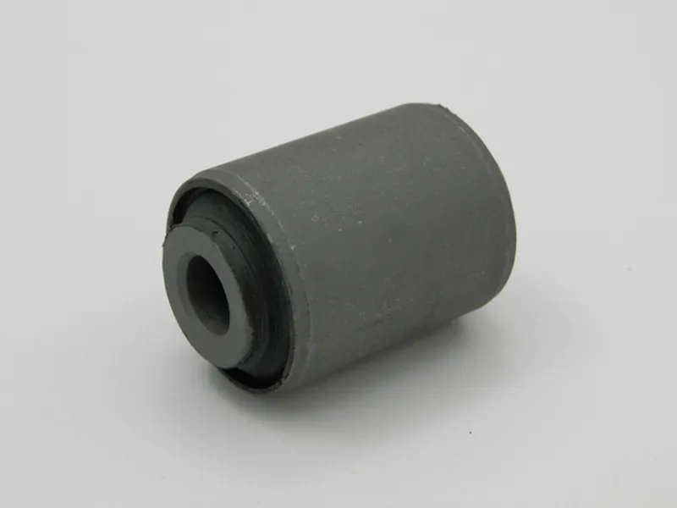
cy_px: 254
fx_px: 1604
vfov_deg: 18.0
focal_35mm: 82
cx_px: 338
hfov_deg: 23.8
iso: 200
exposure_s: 1/100
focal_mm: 14.6
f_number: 4.2
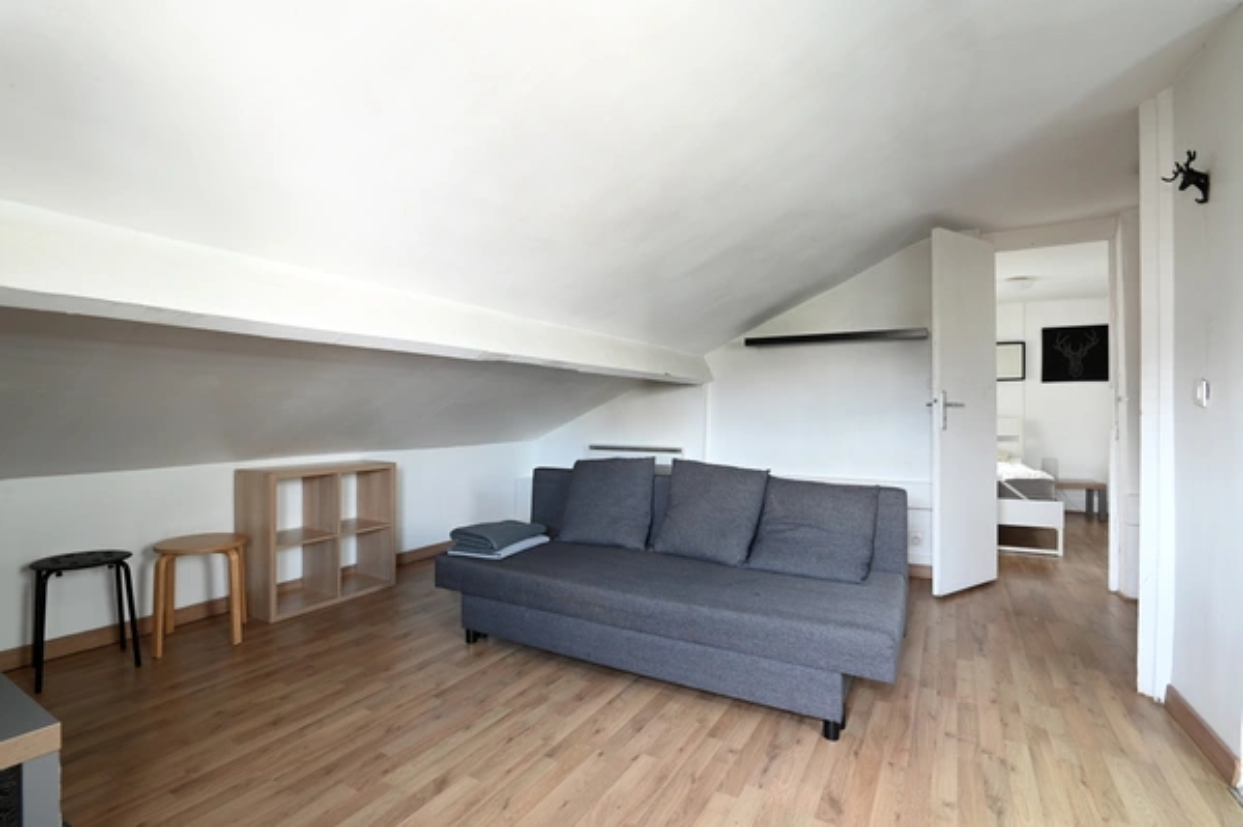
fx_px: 552
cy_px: 414
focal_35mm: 16
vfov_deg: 73.6
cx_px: 622
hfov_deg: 96.8
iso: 400
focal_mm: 16
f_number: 11
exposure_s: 1/2
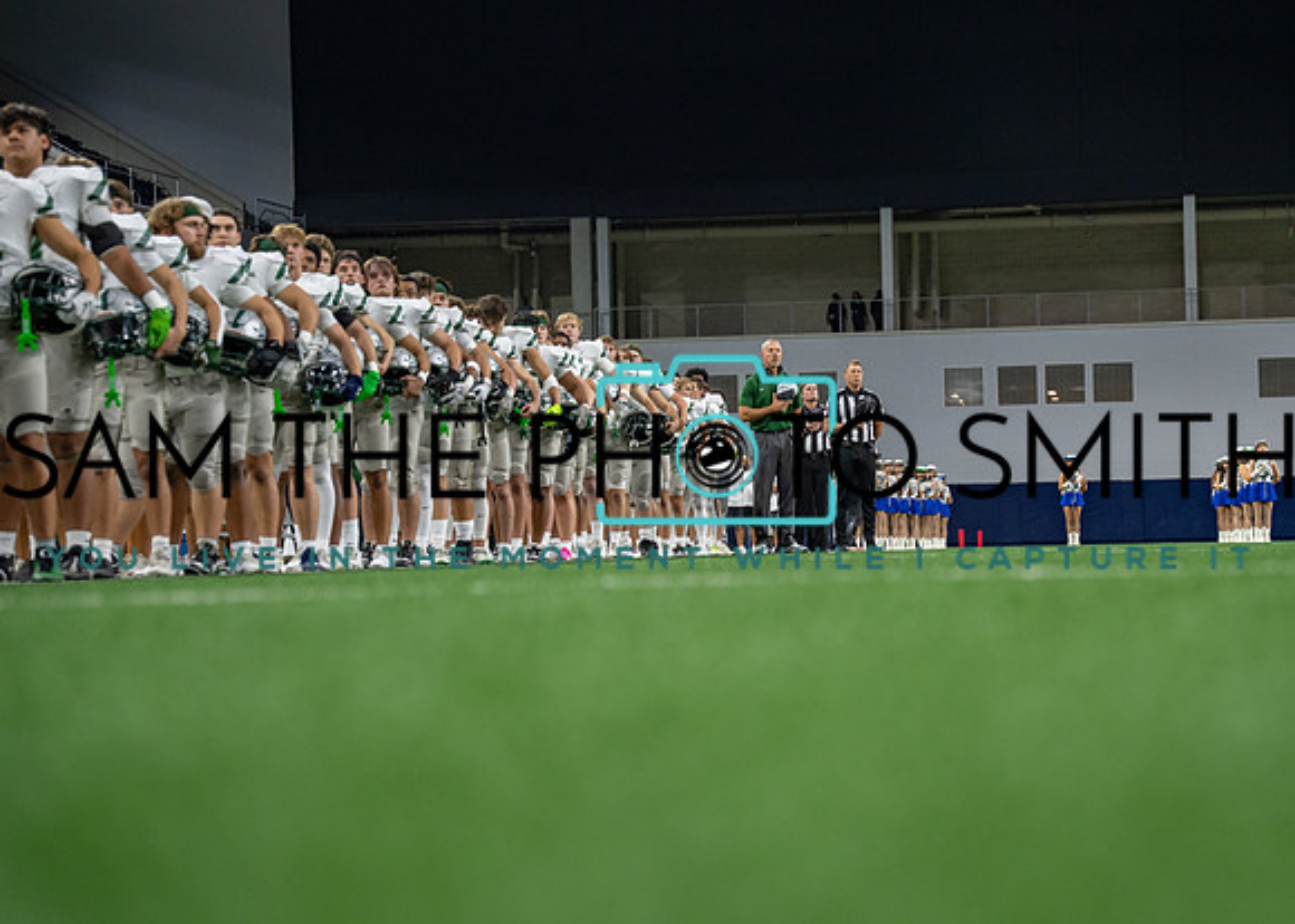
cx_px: 794
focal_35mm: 87
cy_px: 411
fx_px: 3192
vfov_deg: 16.5
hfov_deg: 22.9
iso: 1600
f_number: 2.8
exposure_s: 1/500
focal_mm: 70
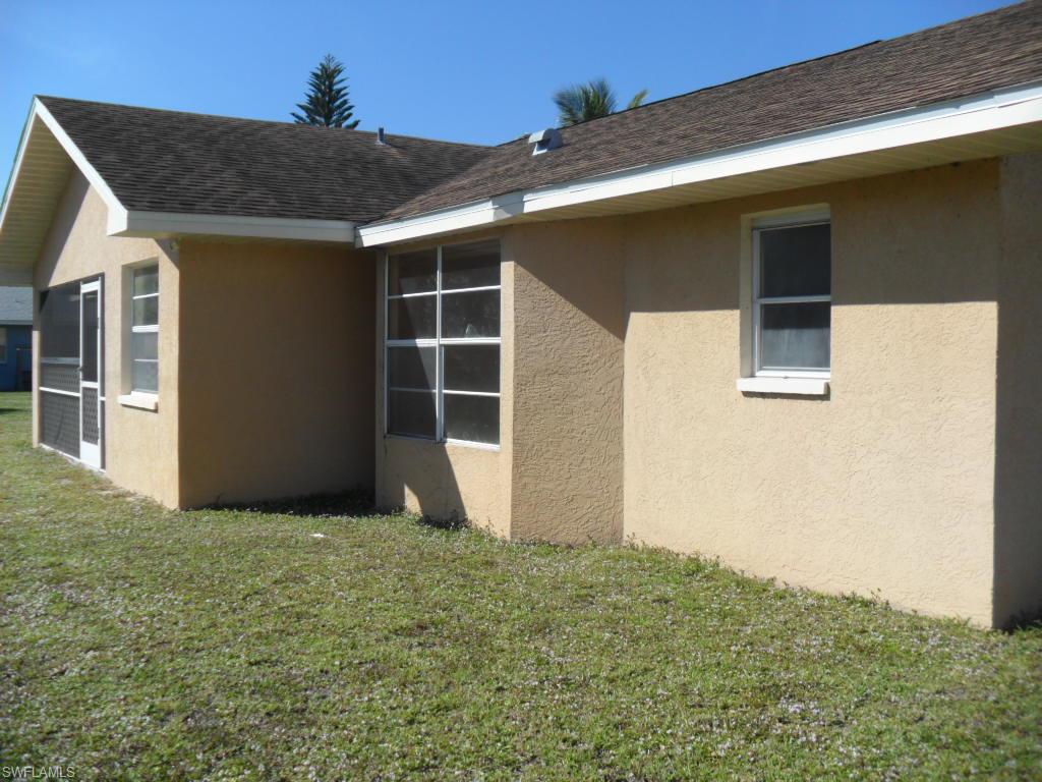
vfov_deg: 40.7
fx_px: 1054
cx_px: 521
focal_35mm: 35
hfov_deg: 52.6
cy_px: 391
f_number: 7.6
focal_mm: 6.3
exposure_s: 1/350
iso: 80
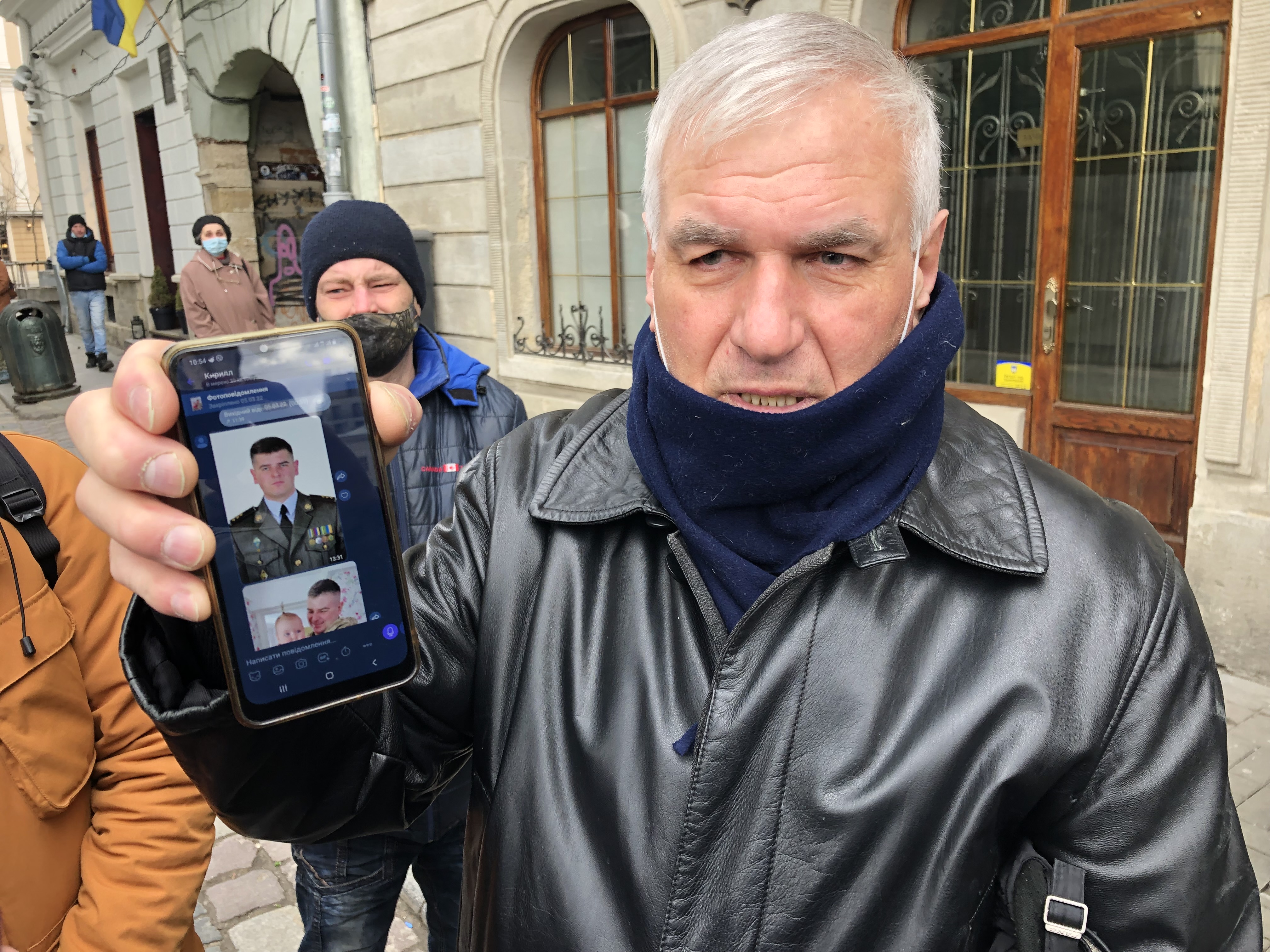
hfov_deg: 63.4
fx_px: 1027
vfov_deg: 49.7
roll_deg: +1.3
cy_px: 476
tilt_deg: -13.4
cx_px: 635
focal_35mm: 28
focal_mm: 3.99
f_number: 1.8
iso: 25
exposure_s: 1/120
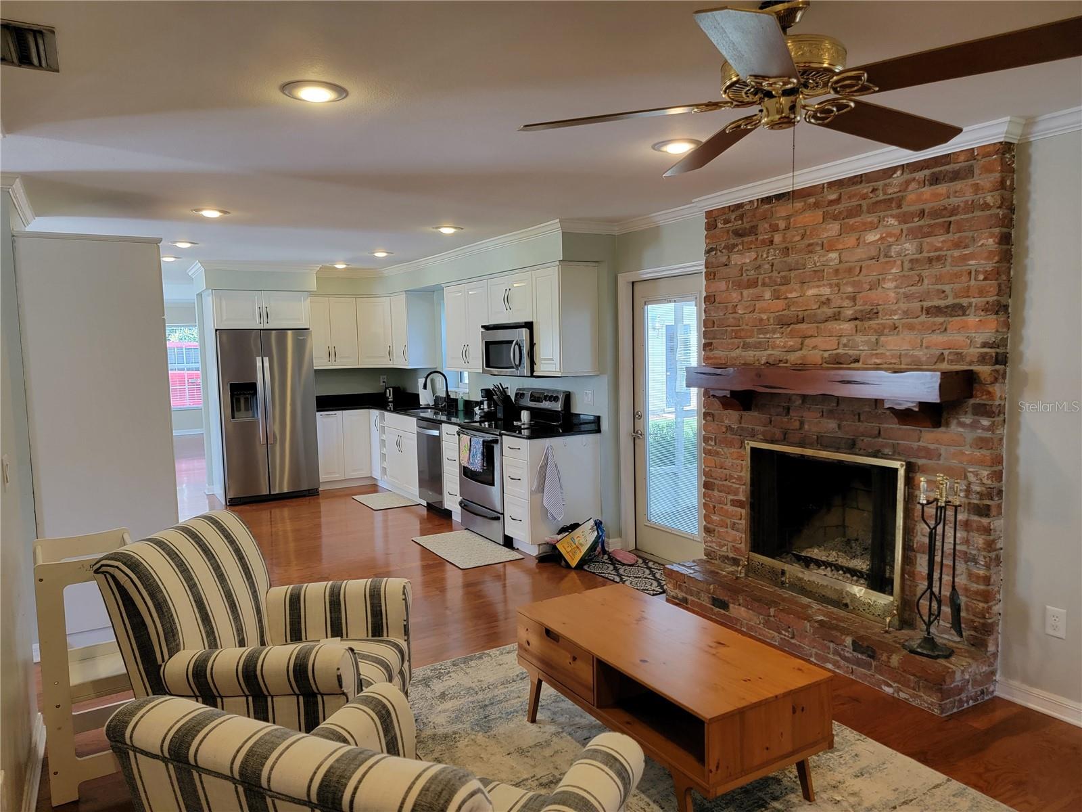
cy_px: 406
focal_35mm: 24
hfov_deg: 71.6
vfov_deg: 56.8
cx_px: 541
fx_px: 750
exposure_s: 1/120
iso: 320
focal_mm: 6.7
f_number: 1.8
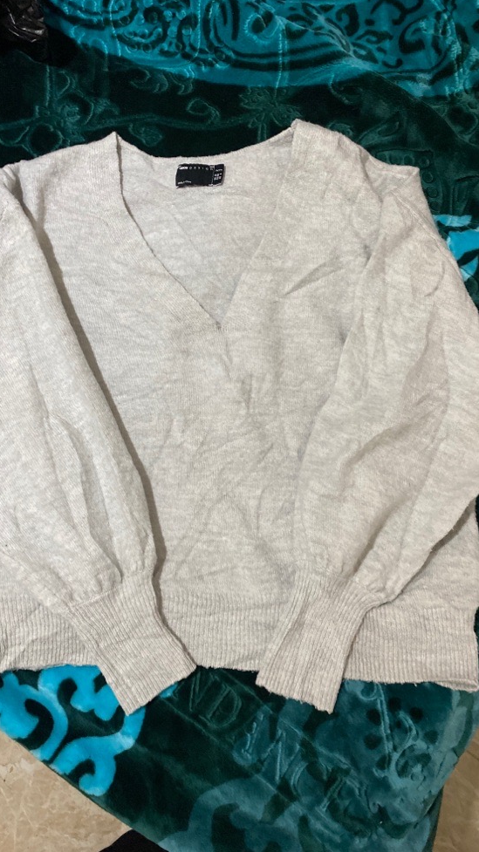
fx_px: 655
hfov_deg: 40.1
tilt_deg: -79.9
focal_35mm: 29
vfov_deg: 66.1
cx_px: 207
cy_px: 417
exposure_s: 1/33
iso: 400
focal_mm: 4.25
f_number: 1.8
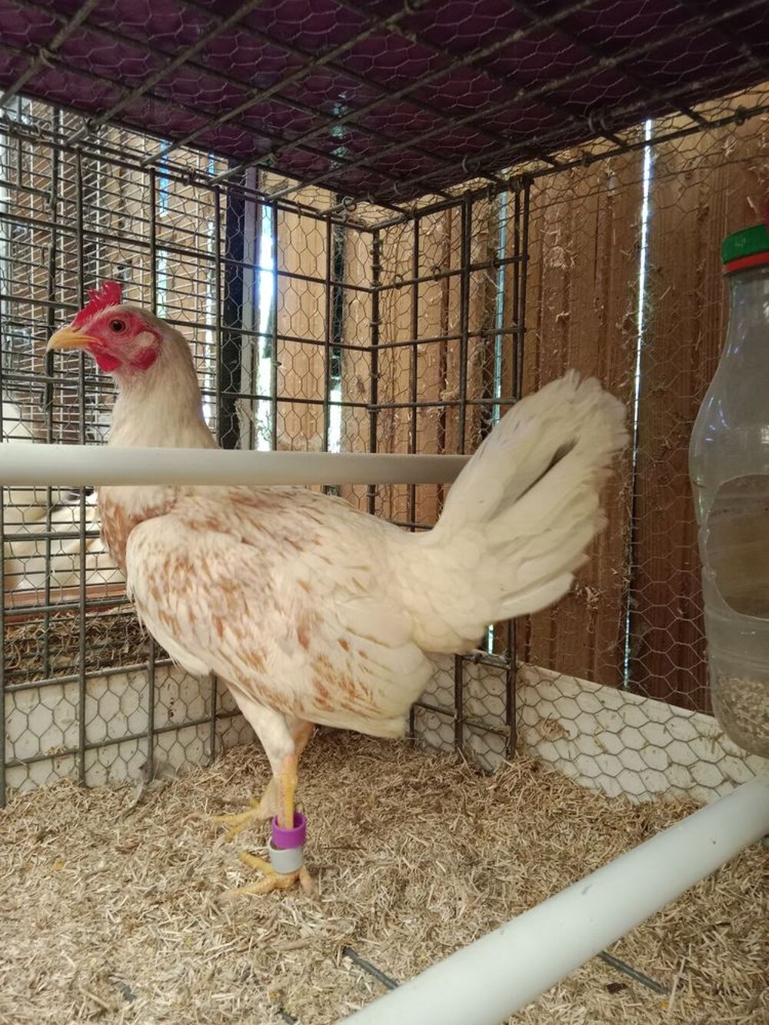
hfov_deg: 54.9
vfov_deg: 69.4
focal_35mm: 25
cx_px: 384
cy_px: 512
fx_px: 740
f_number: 2.2
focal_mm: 3.4
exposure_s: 1/20
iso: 582
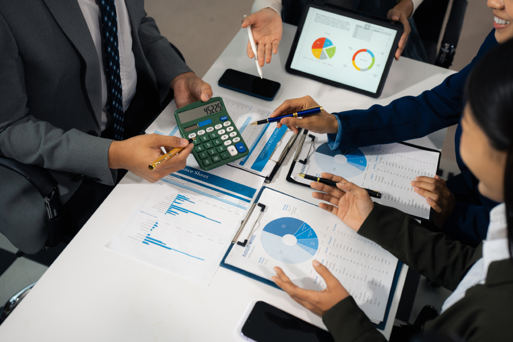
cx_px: 256
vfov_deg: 29.9
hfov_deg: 43.6
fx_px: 641
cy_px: 171
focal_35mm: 45
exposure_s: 1/250
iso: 400
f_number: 3.2
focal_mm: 45
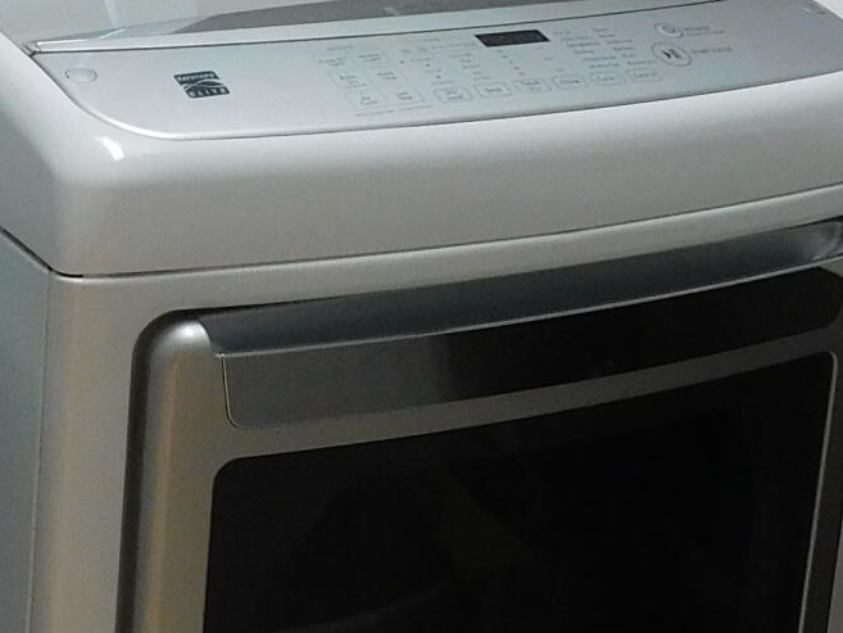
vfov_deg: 13.7
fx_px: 2558
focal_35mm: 105
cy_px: -130
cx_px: 136
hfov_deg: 18.5
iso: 200
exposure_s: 1/30
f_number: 3
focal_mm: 4
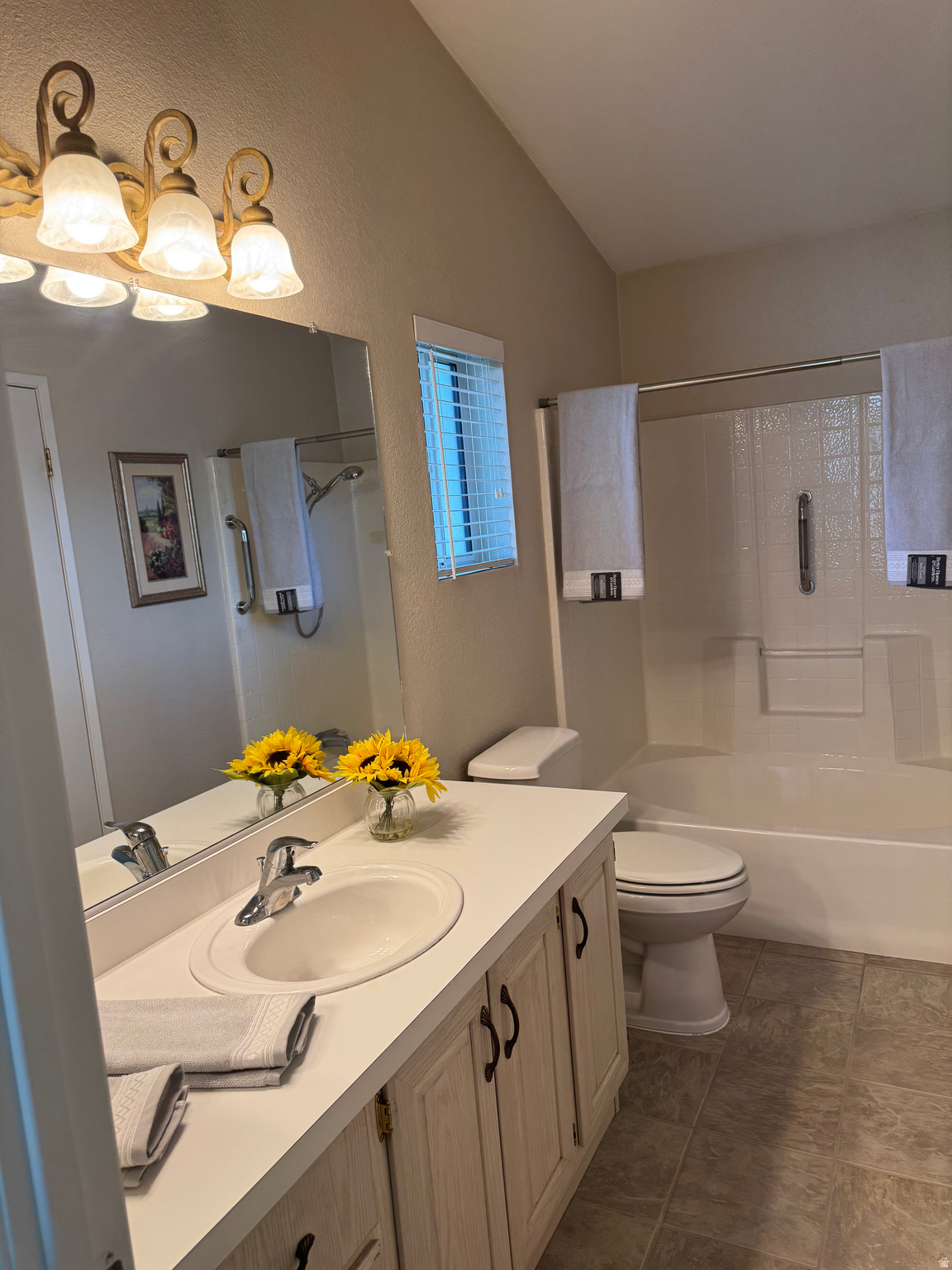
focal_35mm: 24
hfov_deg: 56.8
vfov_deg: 71.6
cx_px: 476
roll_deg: +5.8
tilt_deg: -8.2
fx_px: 880
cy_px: 635
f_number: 1.78
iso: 160
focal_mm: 6.76
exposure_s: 1/120
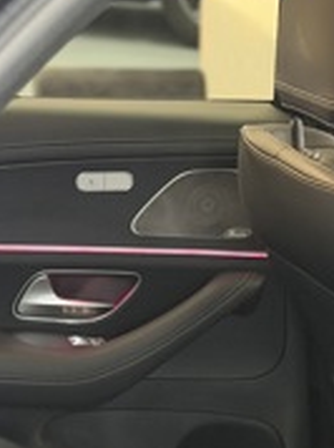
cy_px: 593
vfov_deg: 13.2
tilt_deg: -24.2
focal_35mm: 144
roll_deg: -3.7
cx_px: 374
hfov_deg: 10.2
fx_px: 1857
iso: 640
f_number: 1.78
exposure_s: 1/30
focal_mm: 6.76
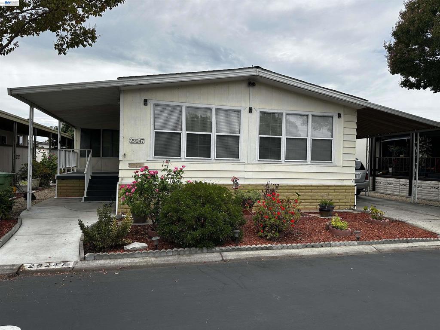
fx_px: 305
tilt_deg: -0.3
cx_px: 220
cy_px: 165
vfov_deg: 56.8
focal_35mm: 24
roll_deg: -2.2
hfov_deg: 71.6
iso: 80
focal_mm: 6.86
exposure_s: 1/4184
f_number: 1.78
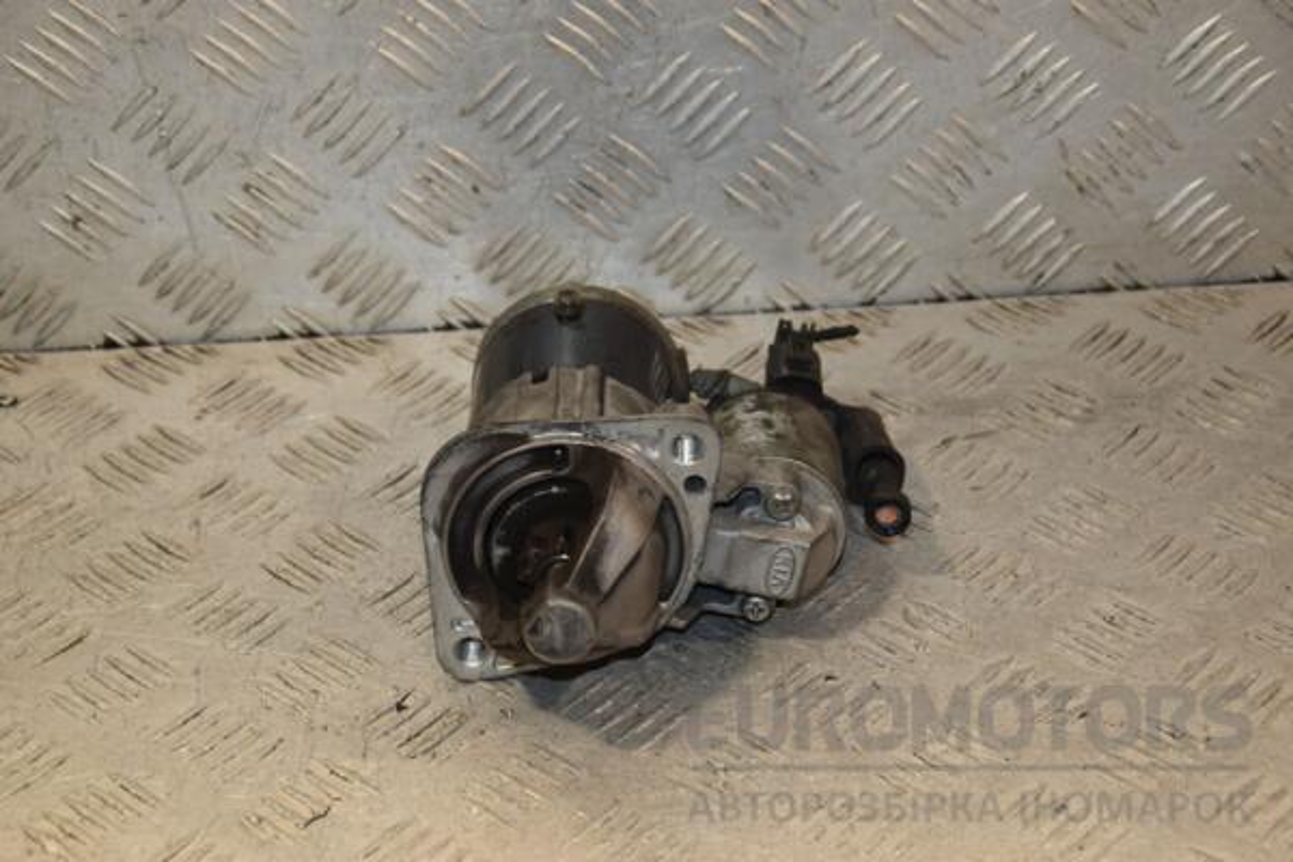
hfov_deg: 23.4
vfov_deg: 15.7
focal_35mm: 87
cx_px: 646
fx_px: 3125
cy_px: 431
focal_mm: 58
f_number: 6.3
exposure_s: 1/200
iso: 800
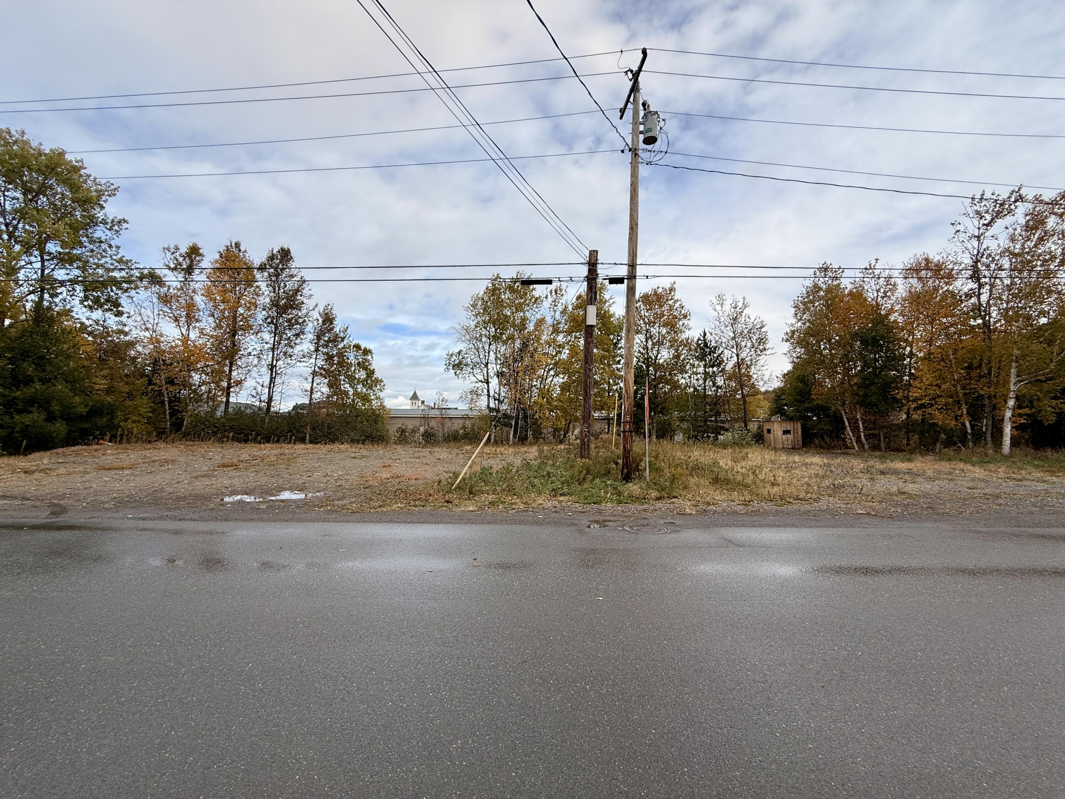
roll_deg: -0.2
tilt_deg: +4.1
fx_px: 431
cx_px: 532
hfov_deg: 102.1
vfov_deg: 85.7
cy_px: 400
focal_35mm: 14
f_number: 2.2
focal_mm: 2.22
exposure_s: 1/2024
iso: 50
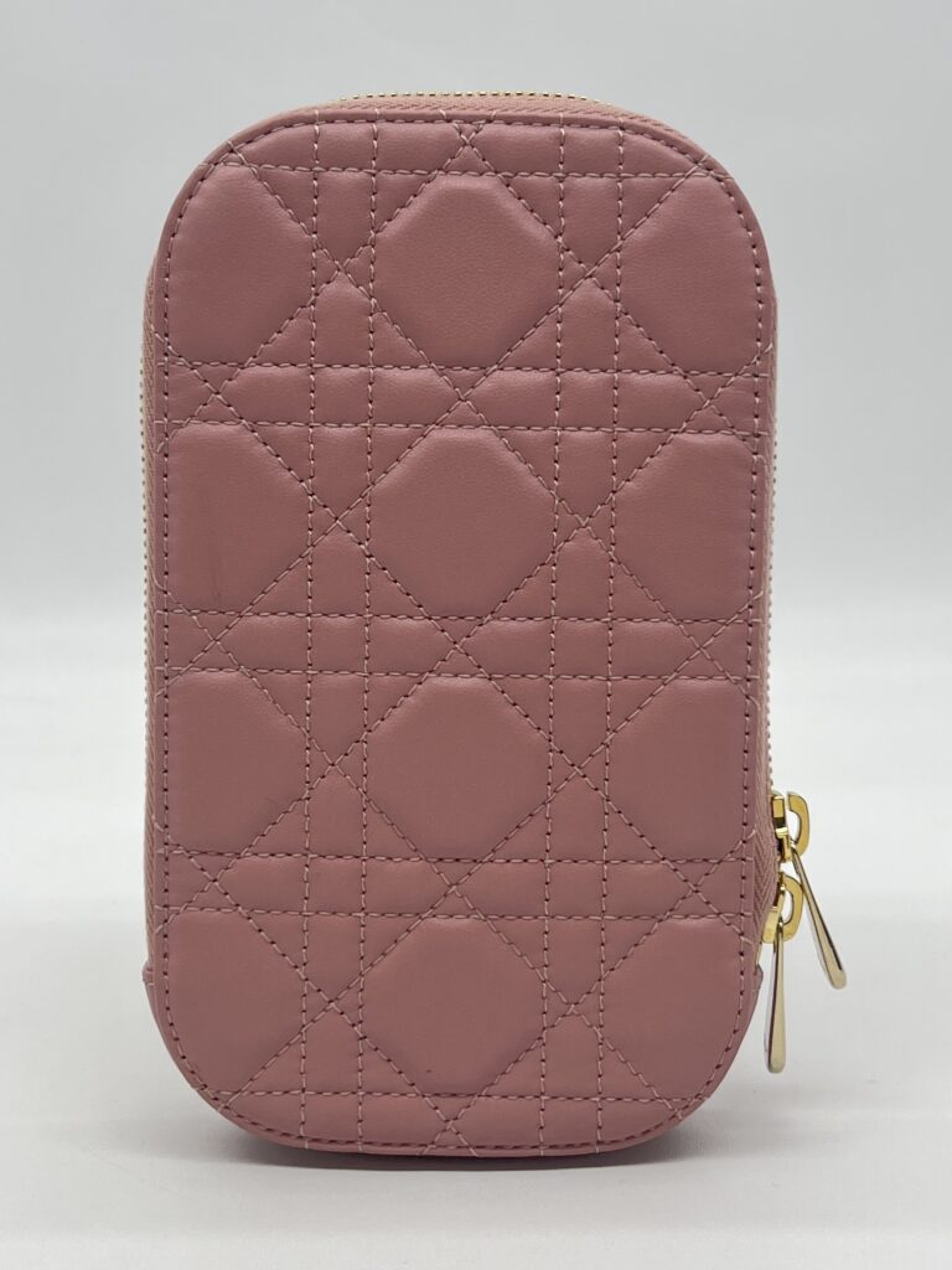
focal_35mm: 26
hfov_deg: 53.1
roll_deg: -0.4
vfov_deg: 67.3
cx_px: 476
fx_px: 953
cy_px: 635
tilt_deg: -12.0
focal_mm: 5.7
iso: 40
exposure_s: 1/213
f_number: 1.5
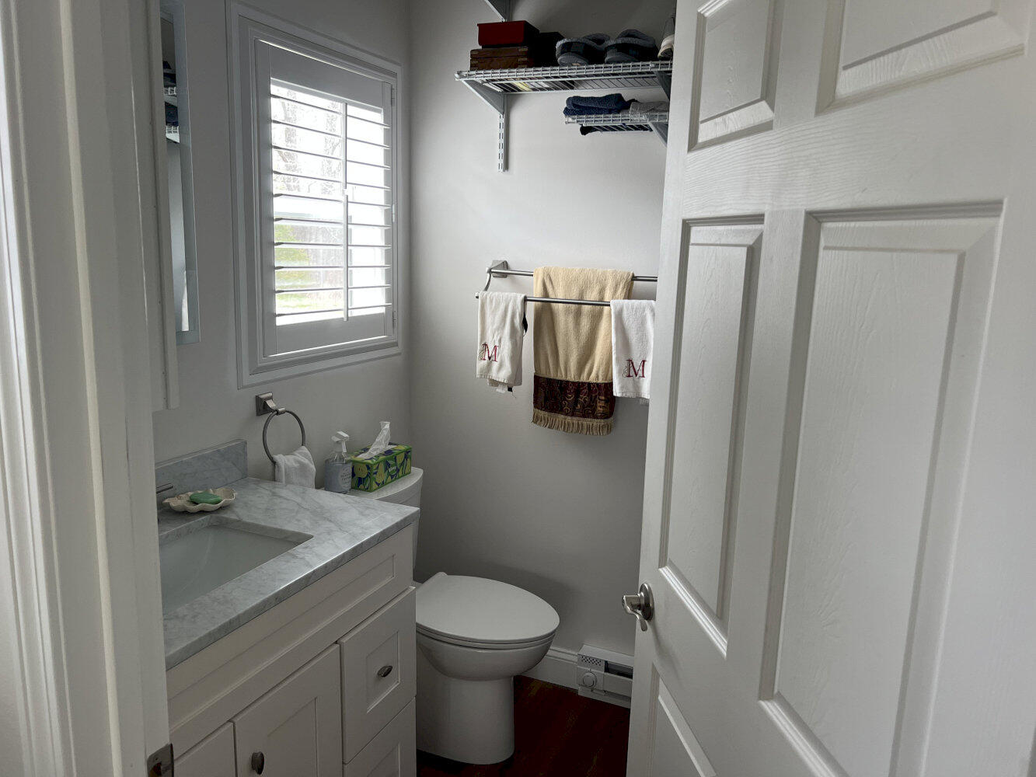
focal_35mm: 26
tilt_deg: -9.5
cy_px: 388
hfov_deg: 67.3
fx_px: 778
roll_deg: -1.3
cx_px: 518
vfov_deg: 53.1
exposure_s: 1/120
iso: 100
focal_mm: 5.7
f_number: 1.5
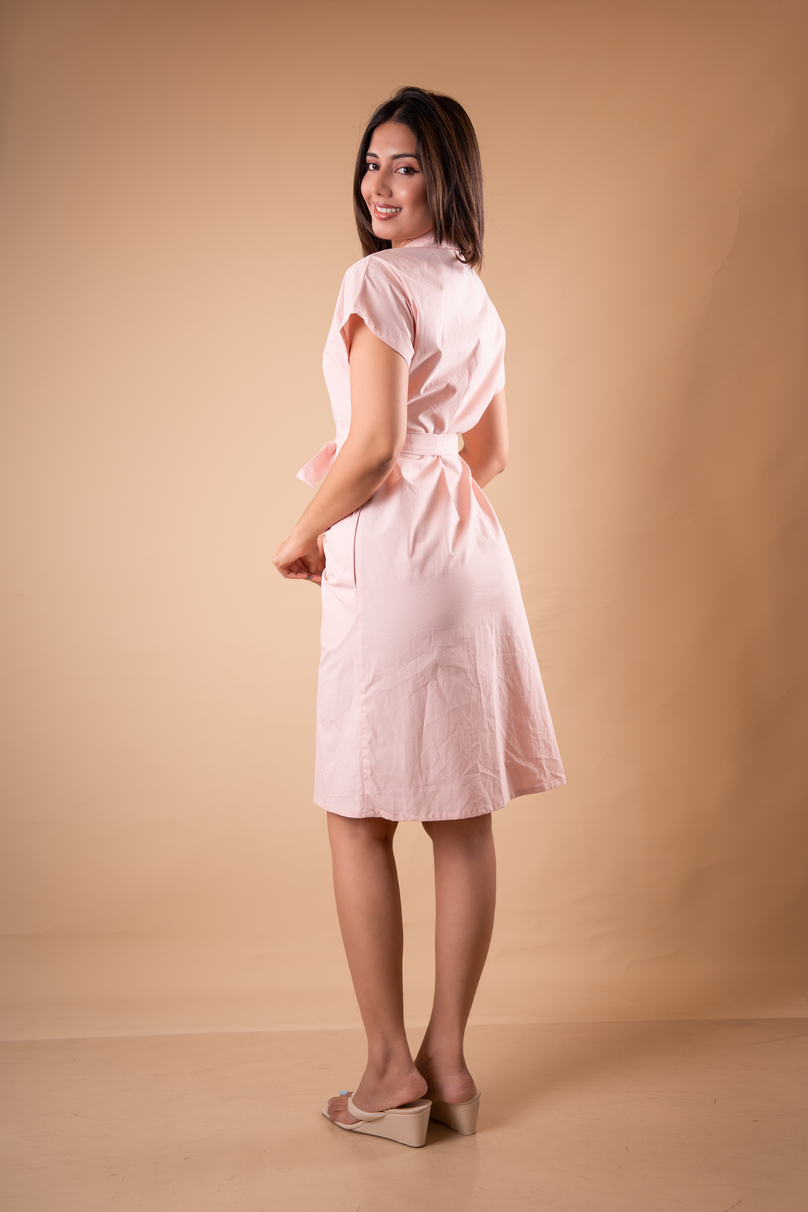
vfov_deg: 49.6
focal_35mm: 39
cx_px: 404
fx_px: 1313
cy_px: 606
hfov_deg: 34.2
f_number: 2.8
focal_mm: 39
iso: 160
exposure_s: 1/200
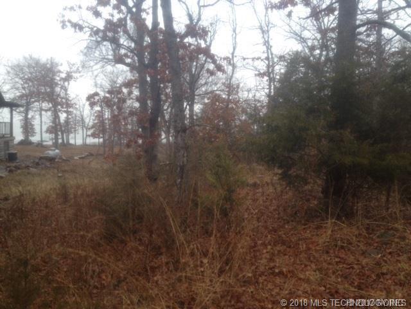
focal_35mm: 35
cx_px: 206
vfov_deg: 40.7
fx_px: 416
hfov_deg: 52.6
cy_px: 154
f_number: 2.4
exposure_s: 1/40
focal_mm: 4.28
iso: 50
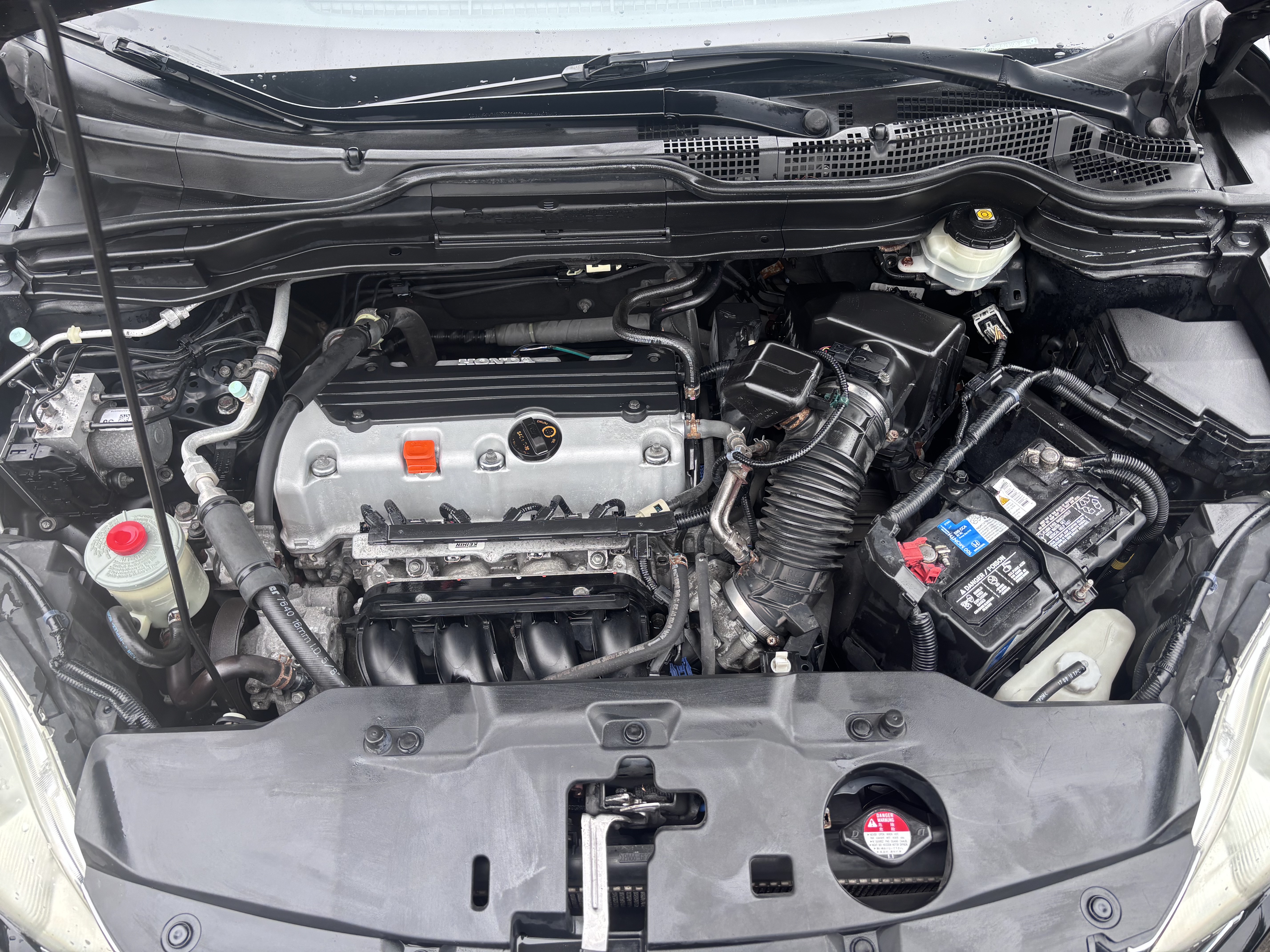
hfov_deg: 67.3
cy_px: 476
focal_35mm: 26
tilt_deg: -52.6
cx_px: 635
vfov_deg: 53.1
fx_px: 954
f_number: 1.6
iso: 40
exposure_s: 1/121
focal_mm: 5.96
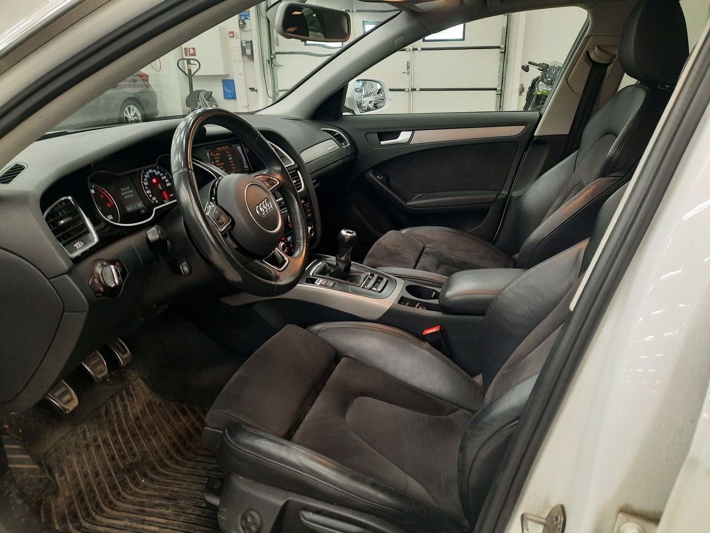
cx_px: 355
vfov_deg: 54.9
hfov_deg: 69.4
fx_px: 513
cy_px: 266
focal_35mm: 25
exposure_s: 1/33
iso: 400
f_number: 2
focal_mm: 4.6
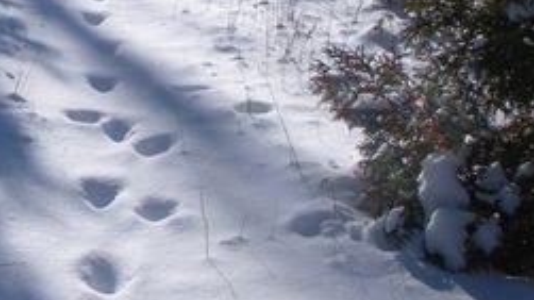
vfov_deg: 11.9
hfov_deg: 21.0
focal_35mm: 100
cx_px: 64
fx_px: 1416
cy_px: -40
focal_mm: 6.3
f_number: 5.6
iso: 64
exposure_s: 1/484
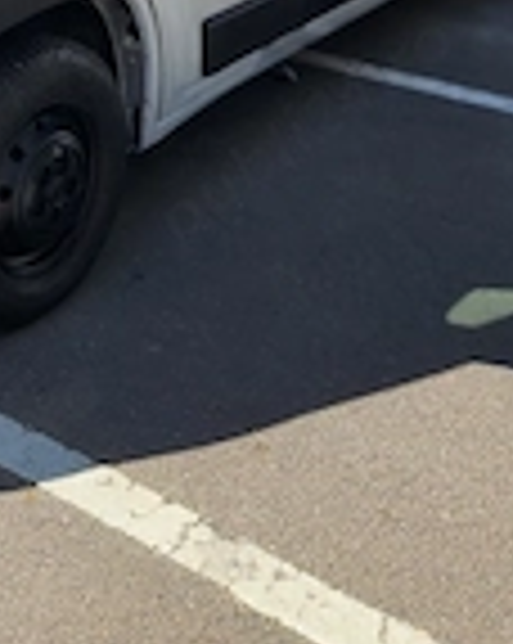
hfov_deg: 23.5
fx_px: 1198
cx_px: 45
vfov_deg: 26.1
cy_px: -167
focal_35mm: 63
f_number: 1.8
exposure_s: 1/2500
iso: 20
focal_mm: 5.4
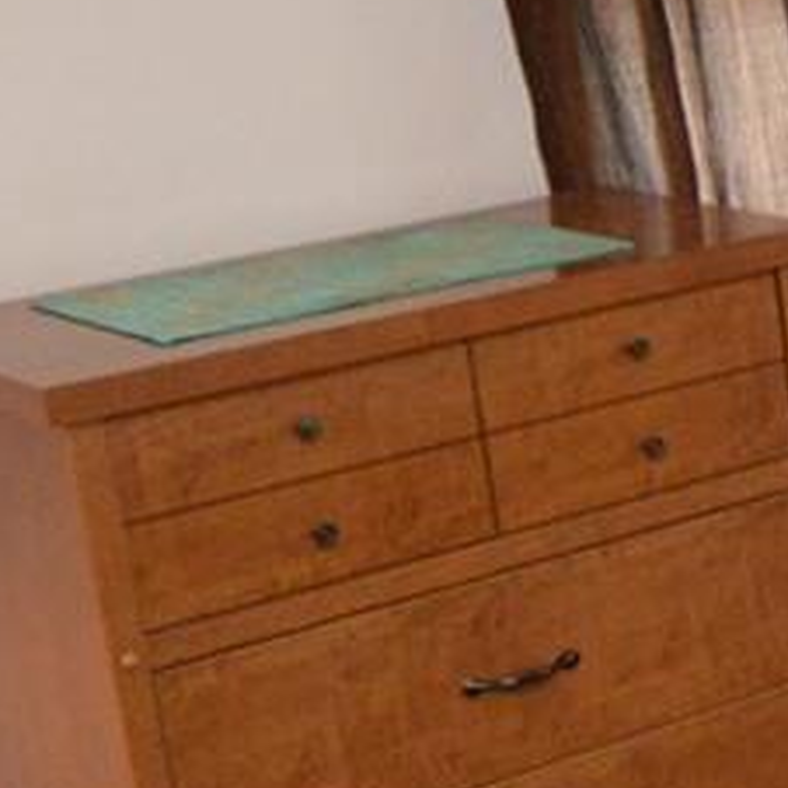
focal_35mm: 108
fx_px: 2781
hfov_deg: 13.9
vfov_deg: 16.1
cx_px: 1527
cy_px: 403
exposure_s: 1/60
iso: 1400
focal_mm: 12
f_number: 4
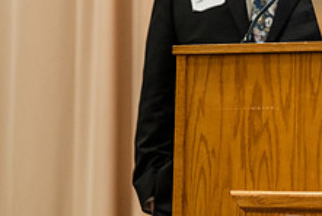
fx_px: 4344
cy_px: 34
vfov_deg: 2.8
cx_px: 386
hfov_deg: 4.2
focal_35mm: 485
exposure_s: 1/200
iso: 2500
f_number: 3.2
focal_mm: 185
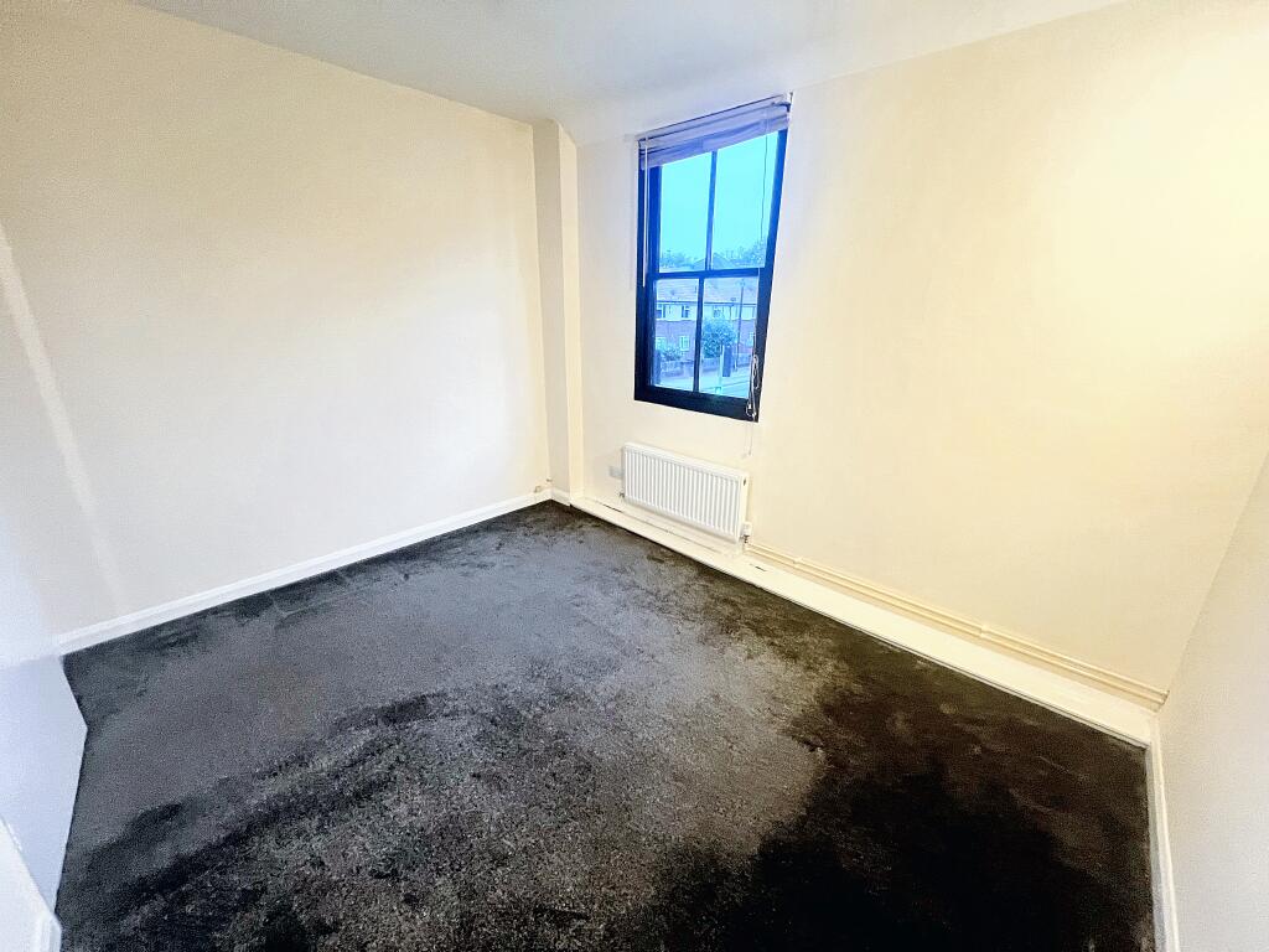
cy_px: 476
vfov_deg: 89.9
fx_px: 477
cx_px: 634
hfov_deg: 106.2
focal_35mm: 13
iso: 250
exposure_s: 1/50
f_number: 1.8
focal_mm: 1.6
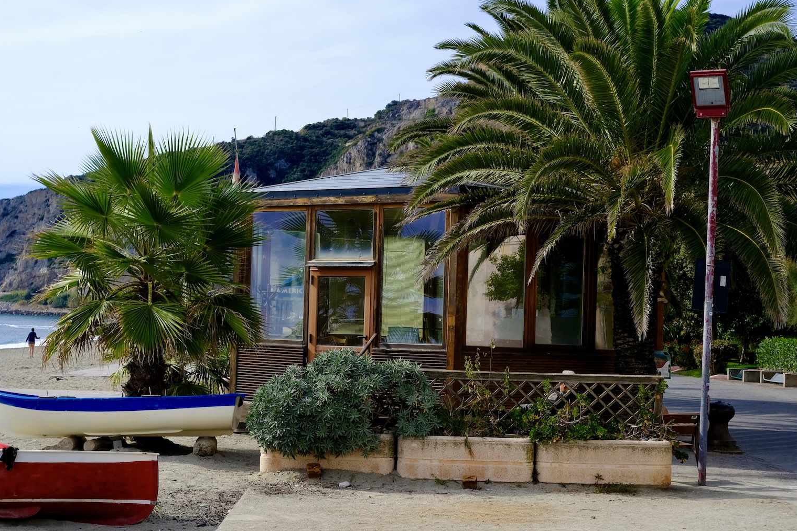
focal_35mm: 49
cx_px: 341
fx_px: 1085
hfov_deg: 40.3
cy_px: 296
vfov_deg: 27.5
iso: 160
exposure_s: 1/750
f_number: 5.6
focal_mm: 27
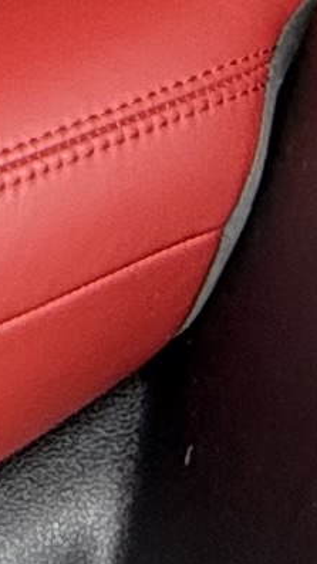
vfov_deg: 10.9
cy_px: -943
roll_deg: +17.1
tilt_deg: -32.4
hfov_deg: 7.2
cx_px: -498
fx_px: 2319
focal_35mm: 155
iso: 125
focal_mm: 2.22
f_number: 2.2
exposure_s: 1/99
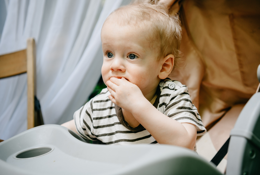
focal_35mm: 53
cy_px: 86
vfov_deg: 25.6
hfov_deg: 37.4
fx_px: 384
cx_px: 127
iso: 500
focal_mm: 52
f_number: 3.5
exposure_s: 1/160
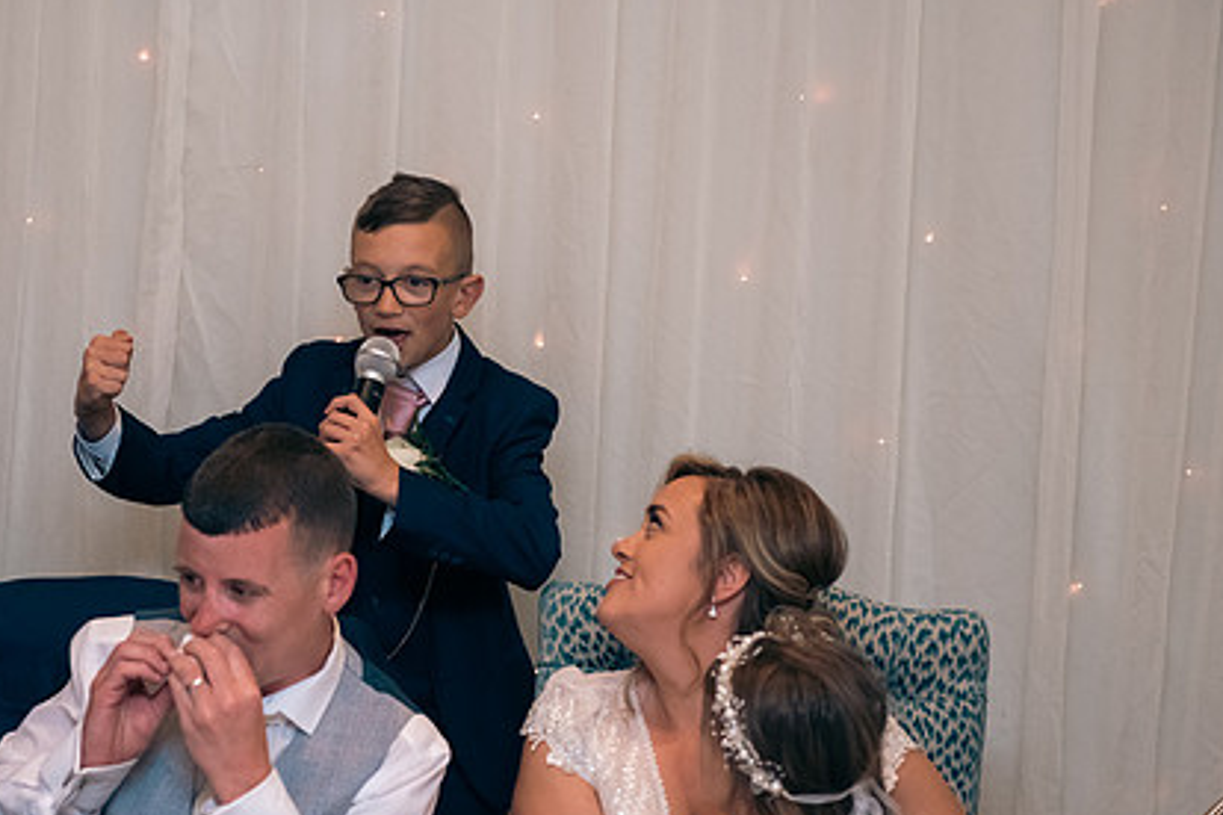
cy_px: 486
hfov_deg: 20.8
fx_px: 3329
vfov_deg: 14.0
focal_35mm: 98
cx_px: 458
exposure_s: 1/160
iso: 800
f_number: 3.5
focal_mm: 70
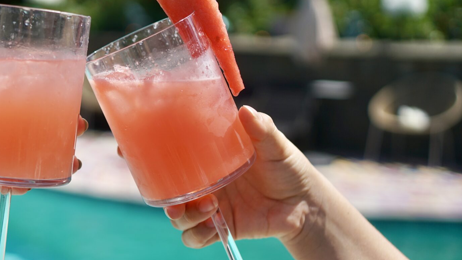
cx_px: 76
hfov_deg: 30.1
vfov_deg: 17.7
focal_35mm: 68
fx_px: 833
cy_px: 150
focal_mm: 35
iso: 100
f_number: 2.8
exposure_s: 1/2500
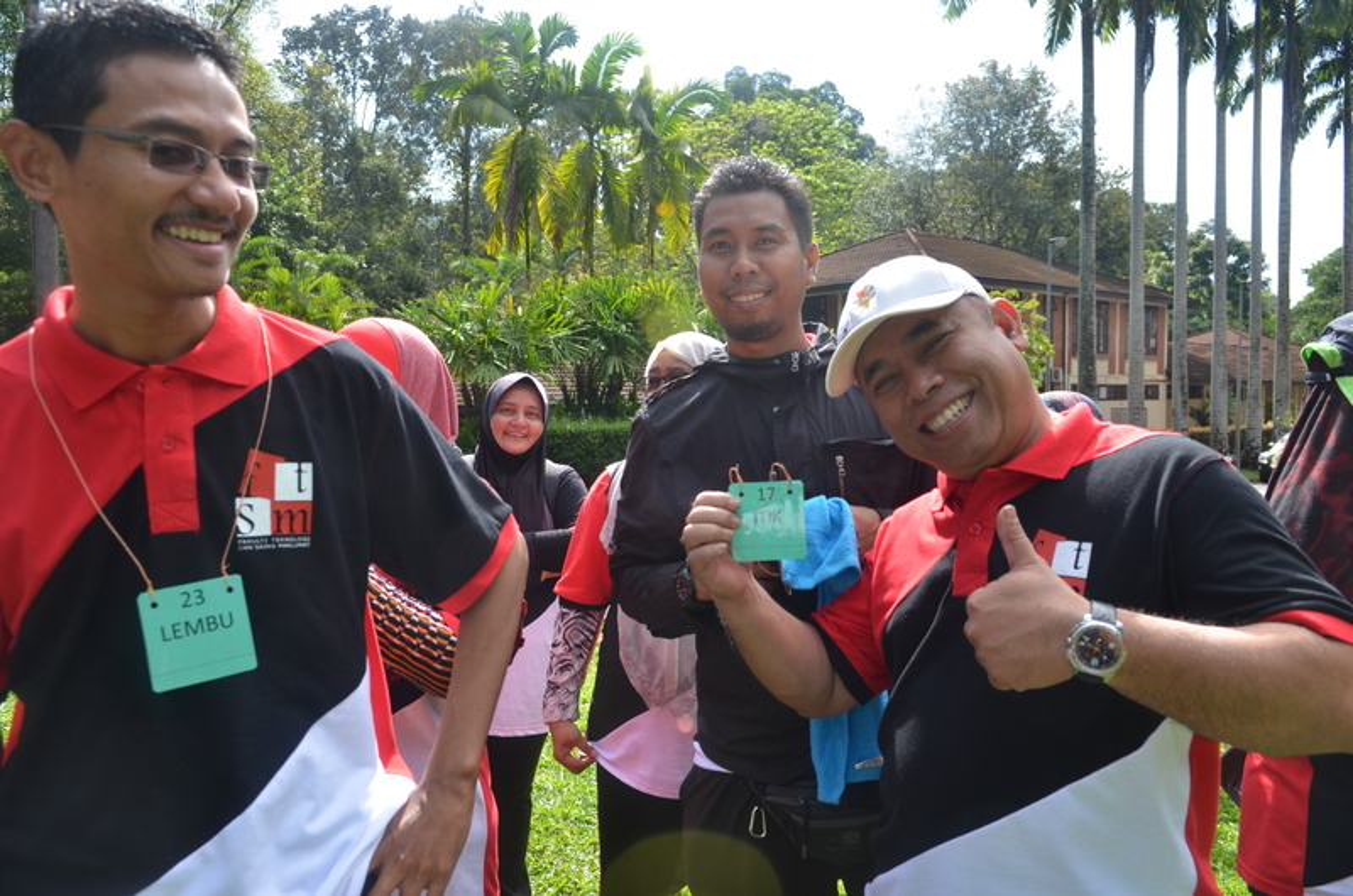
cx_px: 676
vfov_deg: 50.2
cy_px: 448
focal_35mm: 26
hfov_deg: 70.5
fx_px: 956
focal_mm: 17
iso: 250
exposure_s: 1/400
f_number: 5
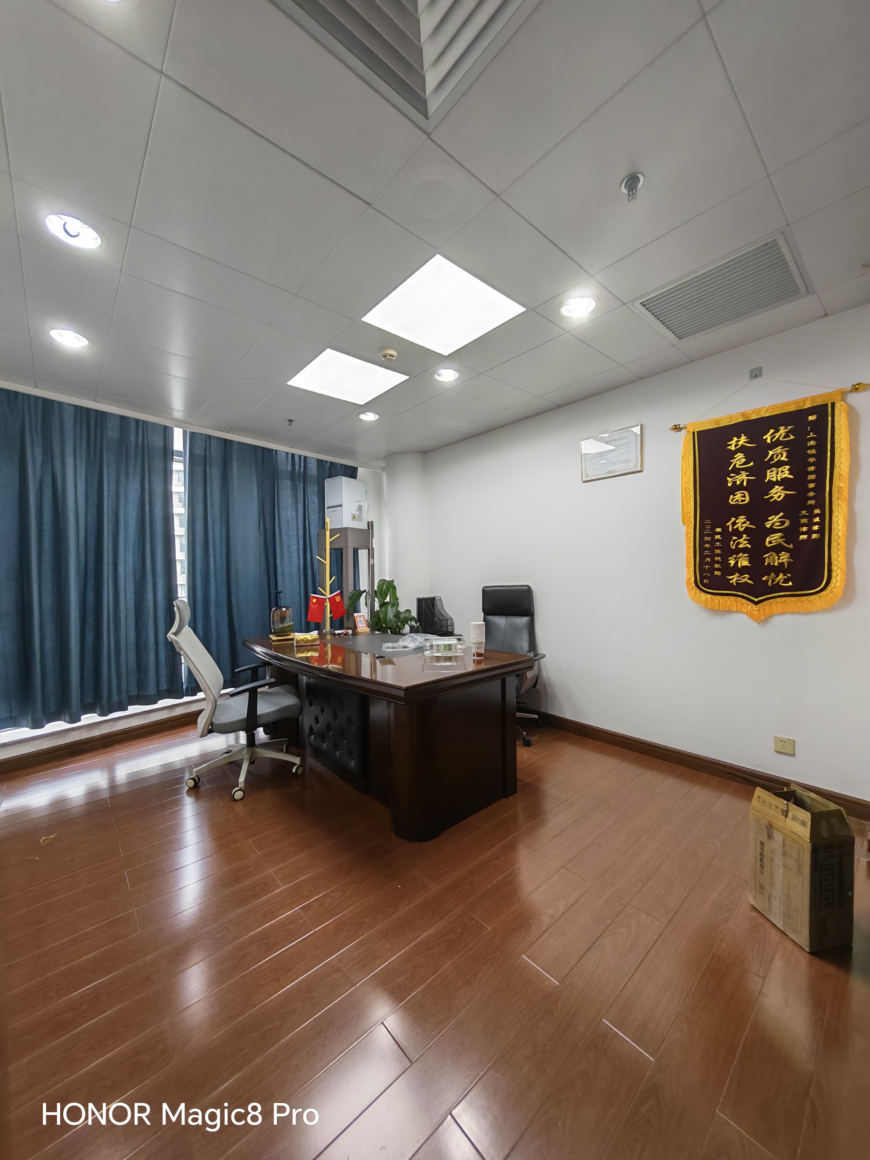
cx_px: 435
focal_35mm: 12
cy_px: 580
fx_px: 402
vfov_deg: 110.5
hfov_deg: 94.5
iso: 125
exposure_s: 1/50
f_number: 2
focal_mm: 1.82
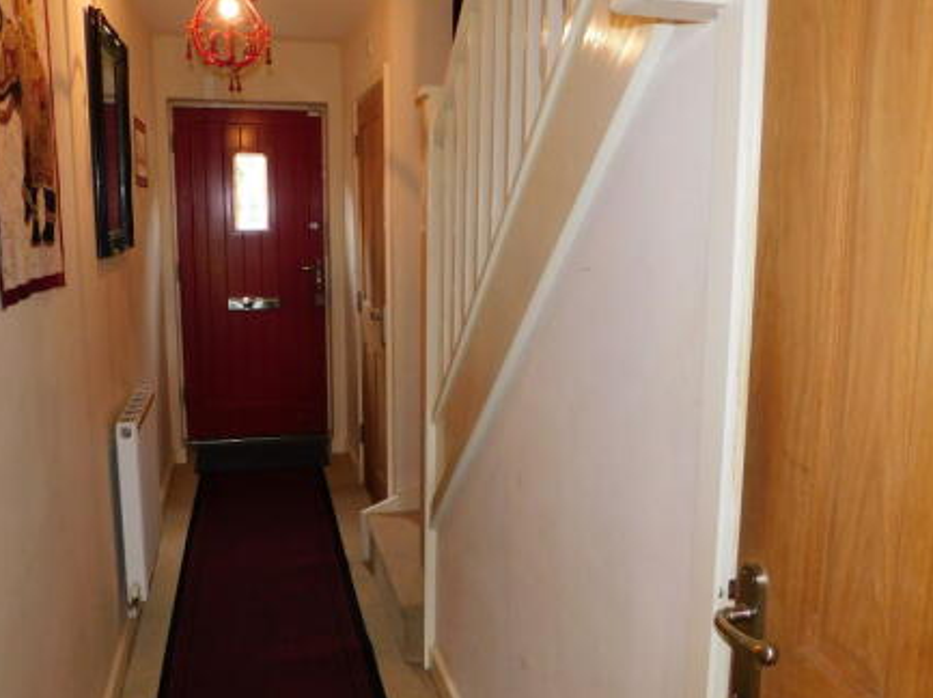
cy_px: 348
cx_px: 477
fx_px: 835
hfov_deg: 58.4
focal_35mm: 31
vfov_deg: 45.4
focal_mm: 4
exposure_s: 1/30
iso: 200
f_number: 3
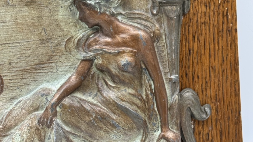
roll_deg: +1.2
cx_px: 125
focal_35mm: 72
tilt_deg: -28.7
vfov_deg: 16.7
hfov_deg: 29.4
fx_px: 483
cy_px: 53
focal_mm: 6.76
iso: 64
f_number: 1.78
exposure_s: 1/172
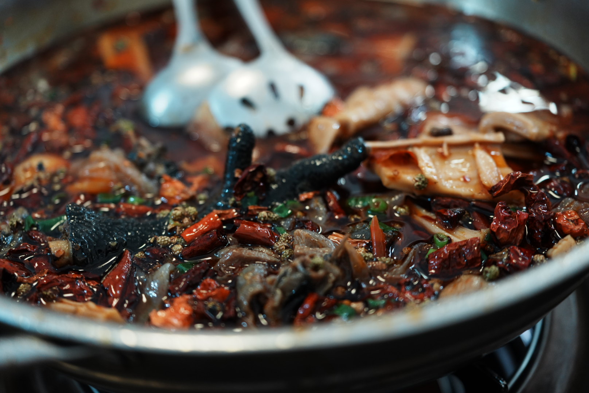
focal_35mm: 43
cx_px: 294
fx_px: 704
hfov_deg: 45.4
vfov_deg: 31.2
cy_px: 196
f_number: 2.8
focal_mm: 43
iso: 1250
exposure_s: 1/80
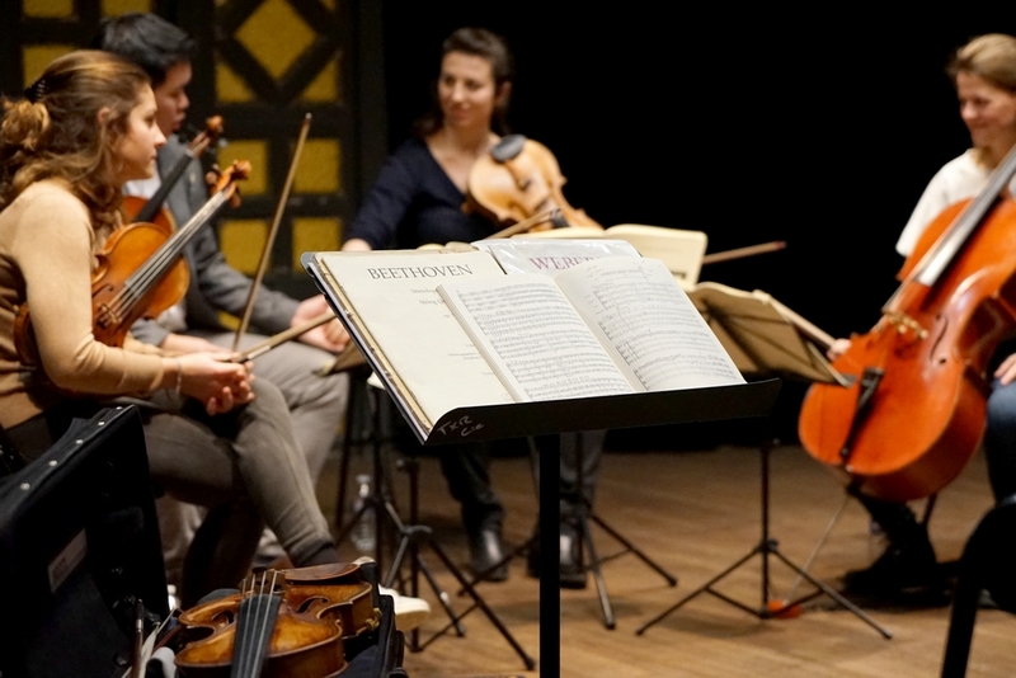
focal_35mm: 70
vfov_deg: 19.5
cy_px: 339
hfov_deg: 28.8
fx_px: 1976
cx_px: 508
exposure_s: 1/160
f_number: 4
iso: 4000
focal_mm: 70
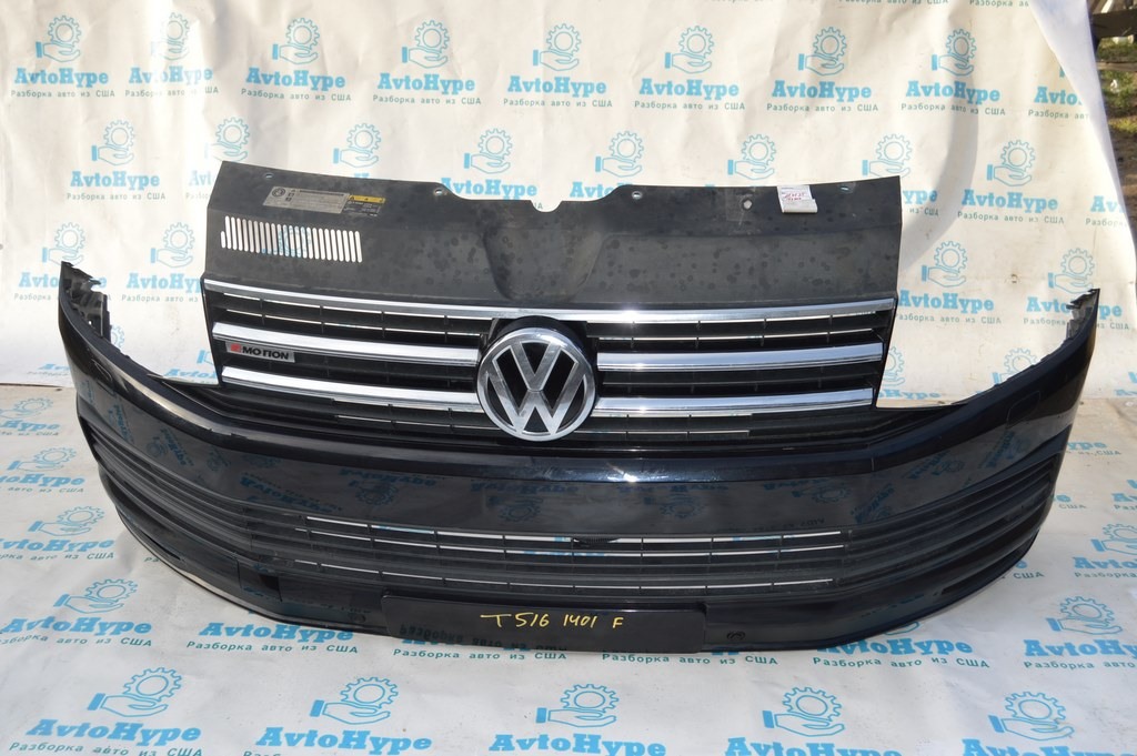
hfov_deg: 49.6
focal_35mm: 39
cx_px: 568
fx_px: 1231
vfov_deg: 34.2
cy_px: 378
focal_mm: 26
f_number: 6.3
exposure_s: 1/200
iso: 100
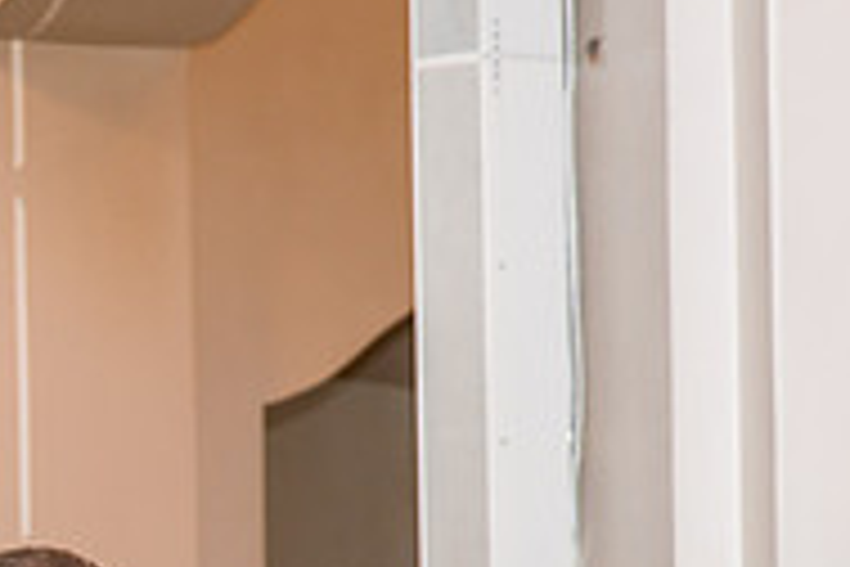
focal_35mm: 322
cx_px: -283
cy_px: 853
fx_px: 7602
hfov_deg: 6.3
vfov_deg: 4.2
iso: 640
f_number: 4
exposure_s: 1/160
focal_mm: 105
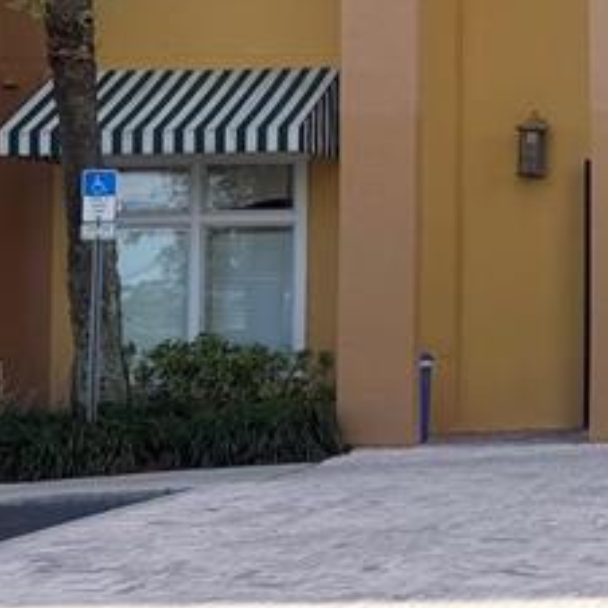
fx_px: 1908
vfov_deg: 18.0
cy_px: 164
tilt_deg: +4.0
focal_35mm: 96
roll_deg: +0.6
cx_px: 1009
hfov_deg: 16.0
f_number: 1.78
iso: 80
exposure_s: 1/1812
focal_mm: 6.76
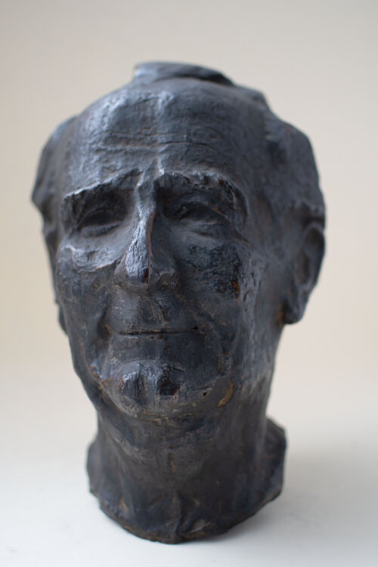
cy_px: 284
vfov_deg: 38.2
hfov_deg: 26.0
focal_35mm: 52
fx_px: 819
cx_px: 189
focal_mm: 35
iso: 100
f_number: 1.8
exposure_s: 1/60
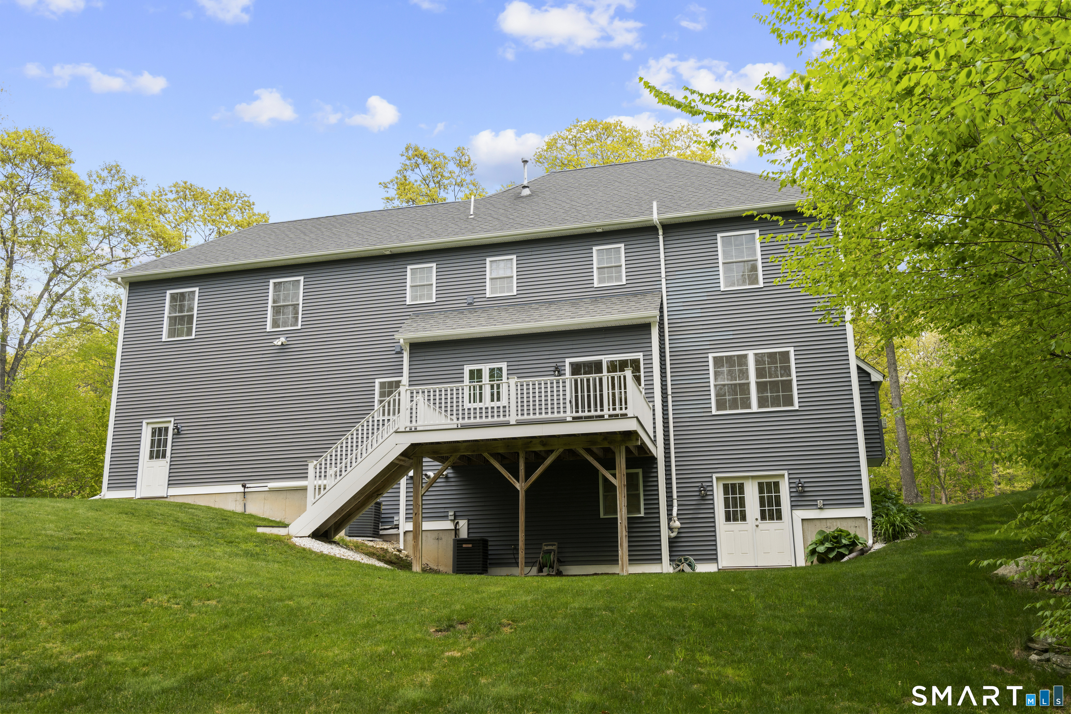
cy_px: 357
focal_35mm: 32
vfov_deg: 41.1
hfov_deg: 58.7
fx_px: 952
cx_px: 536
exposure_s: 1/40
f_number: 8
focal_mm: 32
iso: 200
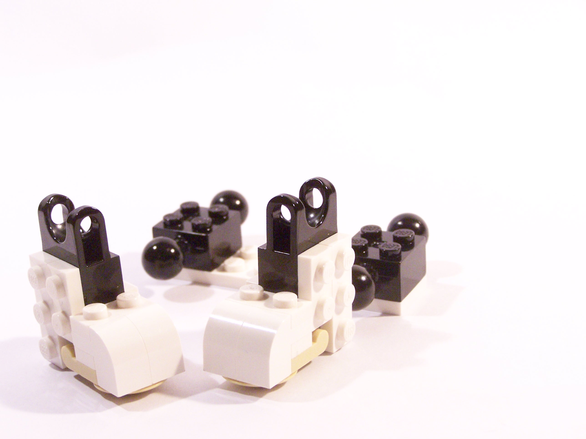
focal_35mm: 75
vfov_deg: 19.6
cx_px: 293
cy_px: 220
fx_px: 1270
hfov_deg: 26.0
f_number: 3.6
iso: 400
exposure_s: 1/30
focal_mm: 12.4
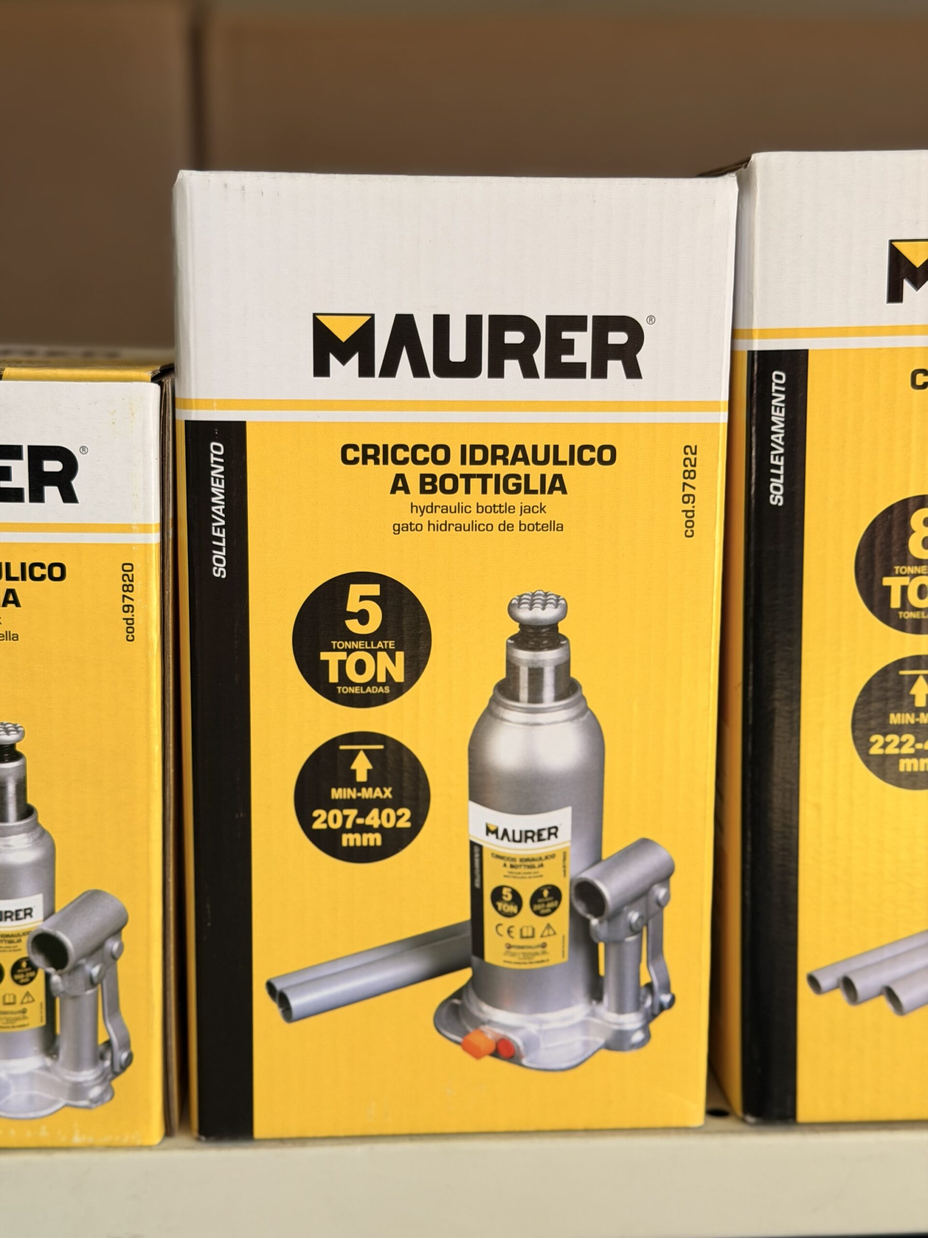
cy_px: 619
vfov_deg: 39.7
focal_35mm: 48
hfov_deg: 30.3
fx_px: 1716
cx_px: 464
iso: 50
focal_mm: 6.76
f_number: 1.78
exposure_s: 1/128
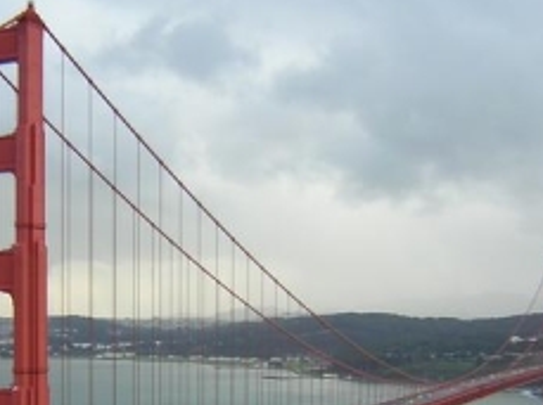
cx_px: 154
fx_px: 987
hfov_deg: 30.4
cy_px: 346
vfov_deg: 22.8
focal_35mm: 63
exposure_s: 1/197
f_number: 2.6
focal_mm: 4.7
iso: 100
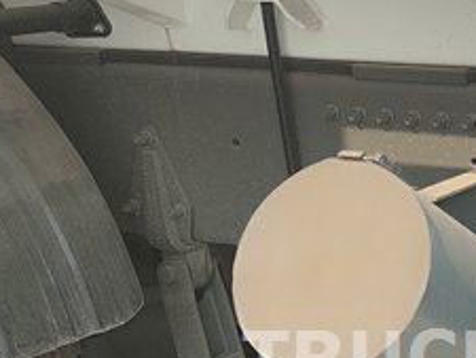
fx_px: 1224
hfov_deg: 20.3
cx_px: 605
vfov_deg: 16.3
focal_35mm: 89
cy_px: 361
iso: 50
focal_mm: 4.71
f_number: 1.79
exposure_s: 1/1105
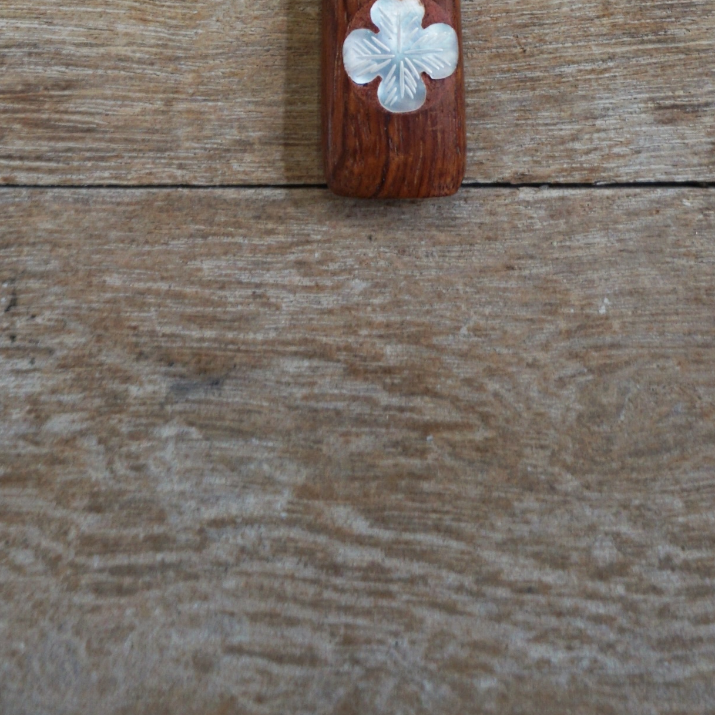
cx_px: 360
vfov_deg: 17.1
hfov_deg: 19.7
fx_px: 2056
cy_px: -459
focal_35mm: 88
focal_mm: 20
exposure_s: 1/60
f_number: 4
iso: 160
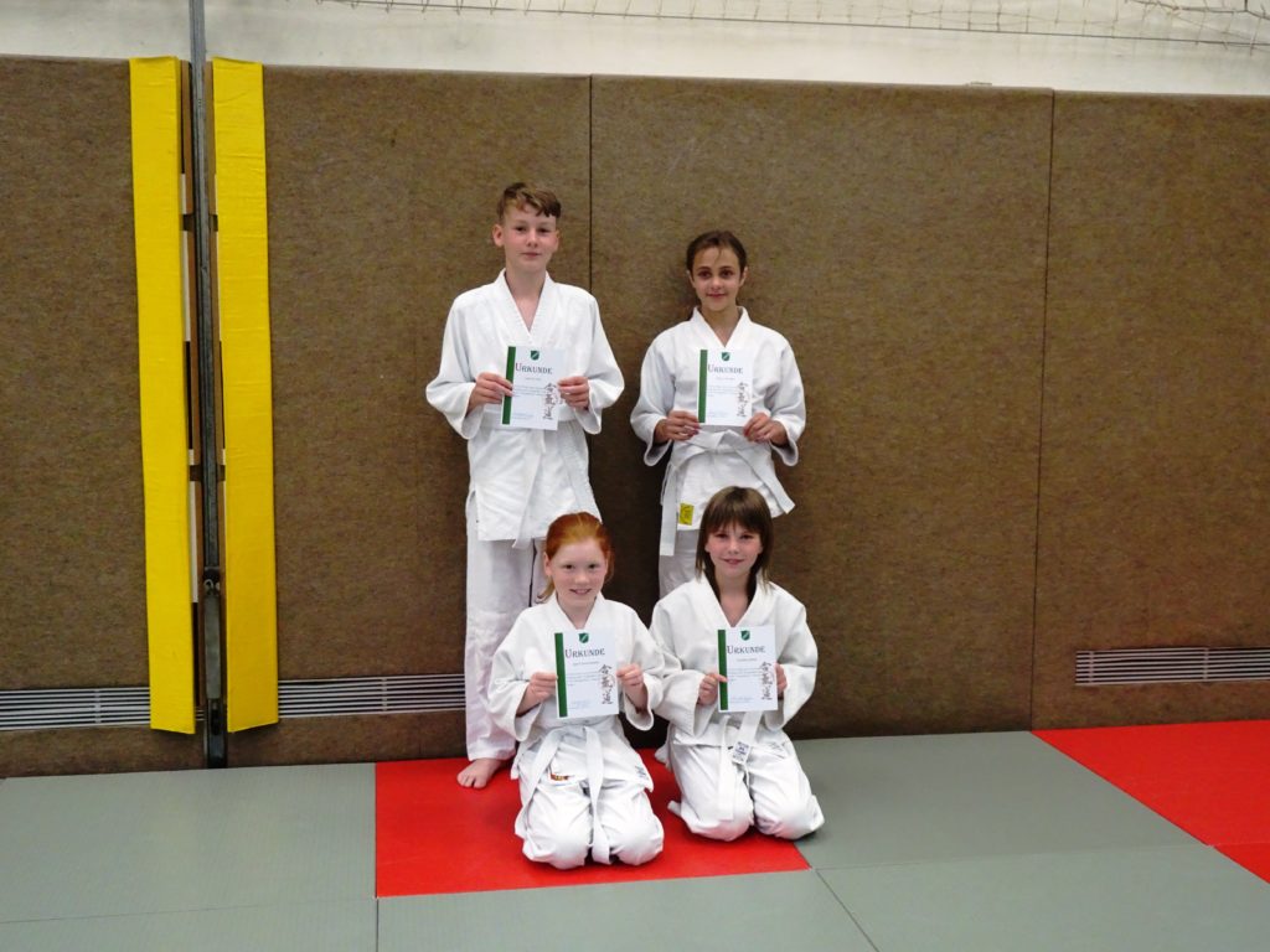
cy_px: 476
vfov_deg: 37.7
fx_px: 1394
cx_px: 635
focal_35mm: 38
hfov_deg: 49.0
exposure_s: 1/40
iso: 640
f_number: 4
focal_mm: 6.56
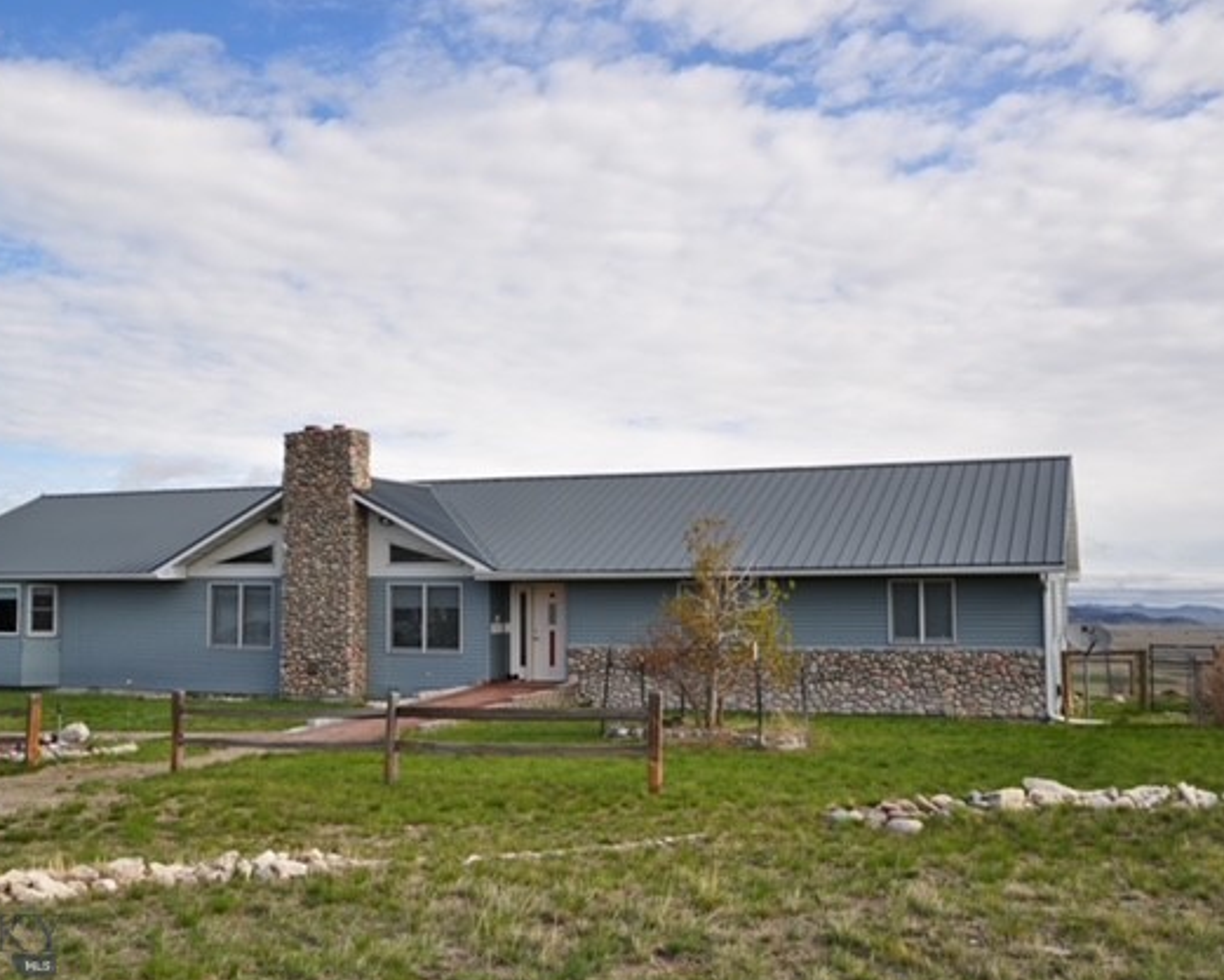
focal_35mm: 38
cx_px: 531
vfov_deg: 39.2
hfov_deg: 47.8
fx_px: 1377
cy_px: 496
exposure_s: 1/250
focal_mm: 22
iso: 200
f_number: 10
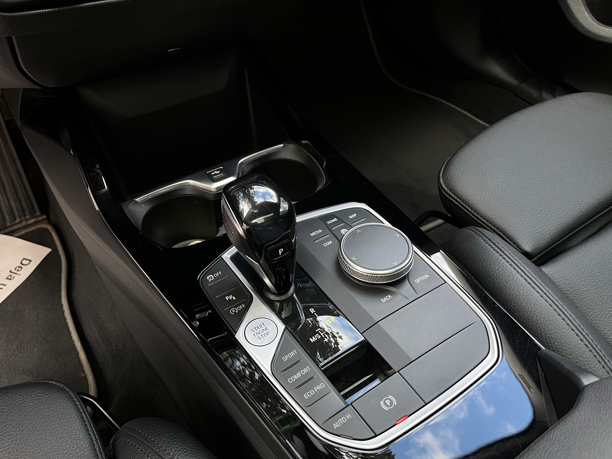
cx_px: 302
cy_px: 237
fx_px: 477
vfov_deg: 51.3
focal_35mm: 27
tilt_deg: -46.4
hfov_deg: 65.3
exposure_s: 1/86
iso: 125
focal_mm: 5.1
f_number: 1.6
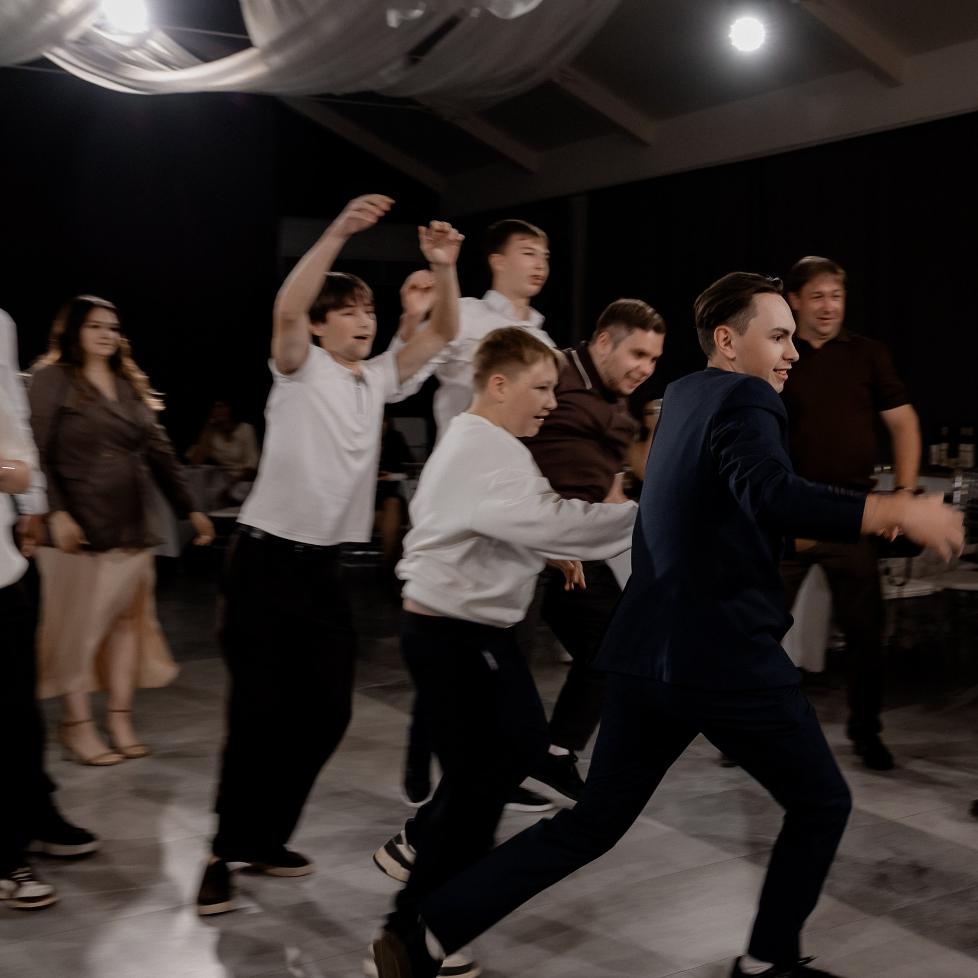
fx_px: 1502
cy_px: 491
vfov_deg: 36.1
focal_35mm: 47
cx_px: 734
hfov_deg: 35.3
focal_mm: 34.5
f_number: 4.5
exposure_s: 1/125
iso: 1000
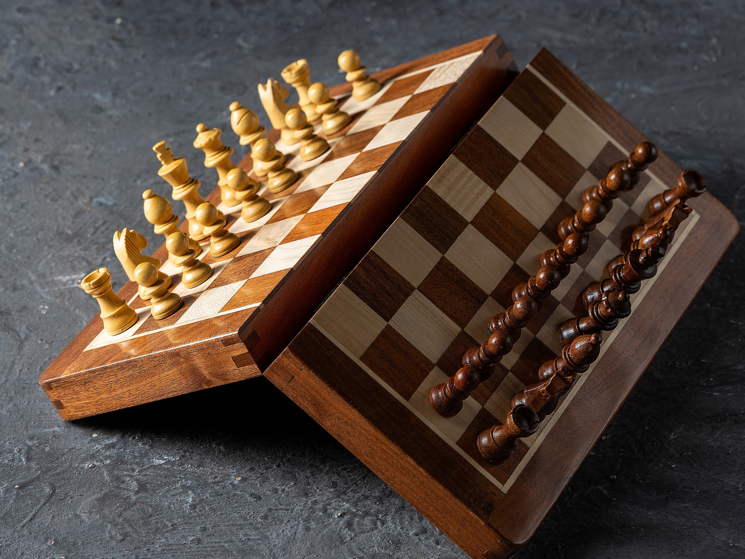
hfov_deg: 17.6
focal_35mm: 112
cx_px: 404
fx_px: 2410
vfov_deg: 13.2
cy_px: 282
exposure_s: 1/125
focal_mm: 90
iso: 100
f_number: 8
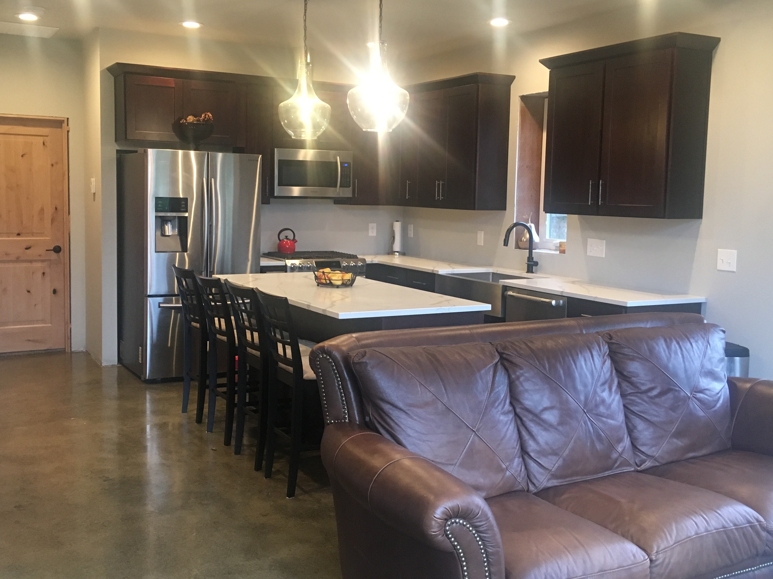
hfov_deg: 50.1
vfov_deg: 38.7
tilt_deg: -4.8
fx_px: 826
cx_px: 372
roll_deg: -1.5
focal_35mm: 37
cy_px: 276
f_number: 2.2
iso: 125
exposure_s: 1/30
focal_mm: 4.15
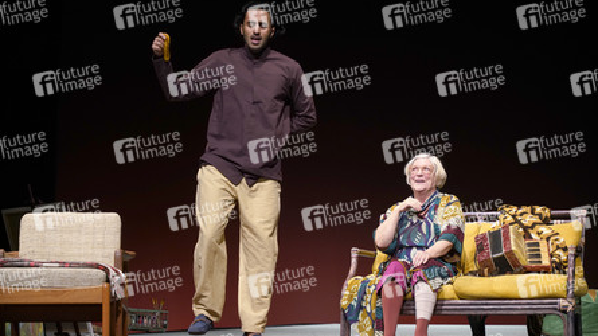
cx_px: 300
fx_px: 1363
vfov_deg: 14.0
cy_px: 181
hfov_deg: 24.7
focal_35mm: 86
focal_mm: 81
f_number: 5.6
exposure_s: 1/200
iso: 1600
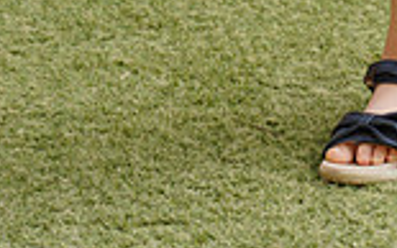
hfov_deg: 4.6
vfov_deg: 2.9
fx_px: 4881
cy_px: -419
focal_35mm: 451
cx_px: 424
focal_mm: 118
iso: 200
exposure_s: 1/160
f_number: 9
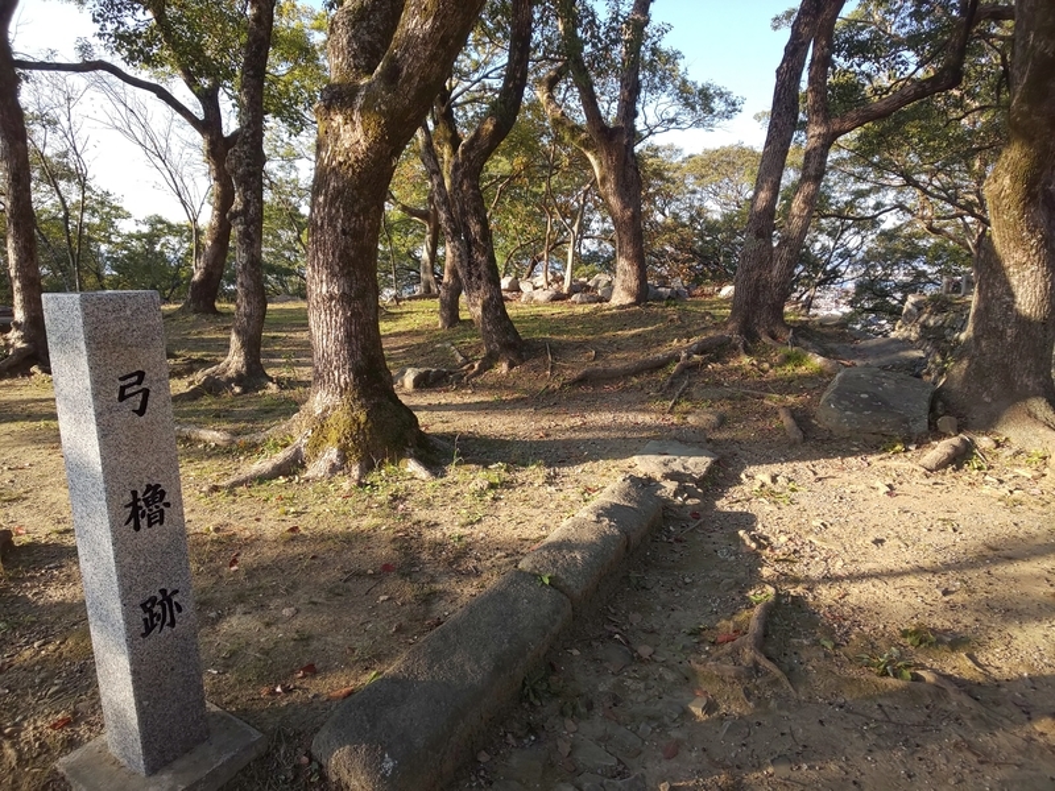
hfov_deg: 81.7
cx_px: 528
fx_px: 610
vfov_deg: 66.0
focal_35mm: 20
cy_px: 396
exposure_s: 1/227
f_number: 1.94
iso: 28
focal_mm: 3.45
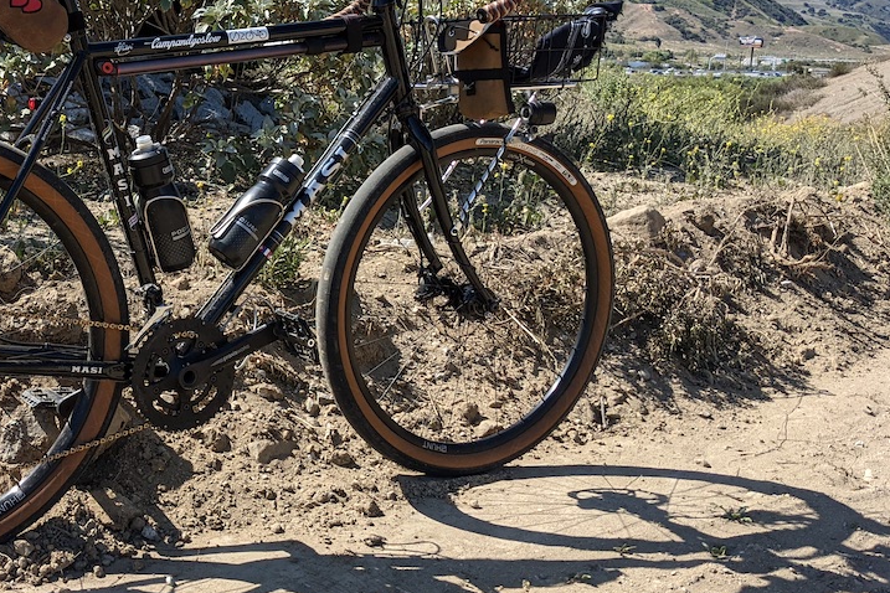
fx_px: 1162
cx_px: 230
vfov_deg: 28.6
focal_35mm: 47
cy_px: 234
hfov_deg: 40.8
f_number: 1.73
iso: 55
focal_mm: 4.38
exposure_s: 1/2611
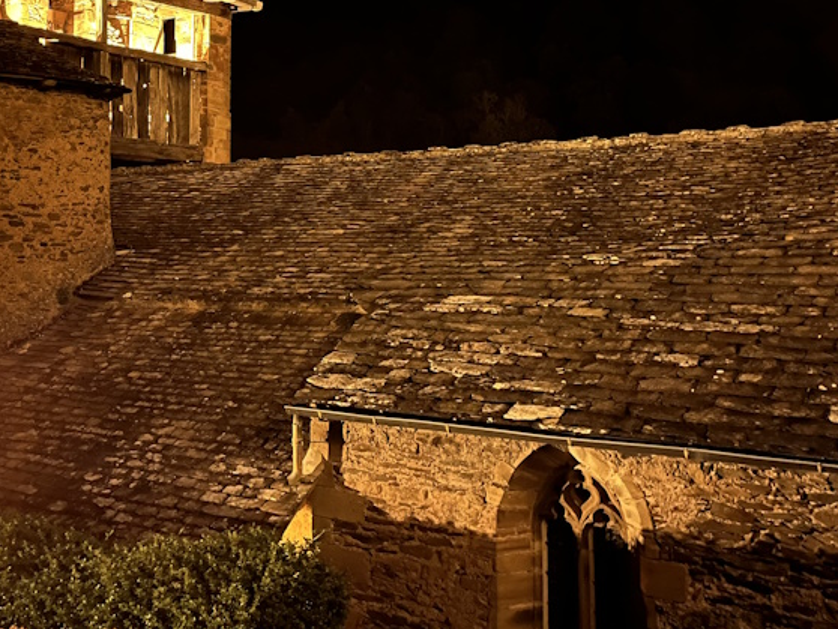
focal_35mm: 41
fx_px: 993
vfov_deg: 34.4
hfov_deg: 45.3
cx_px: 306
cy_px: 158
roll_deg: -0.4
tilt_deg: +4.0
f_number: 1.6
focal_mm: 5.1
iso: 1250
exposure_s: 1/5
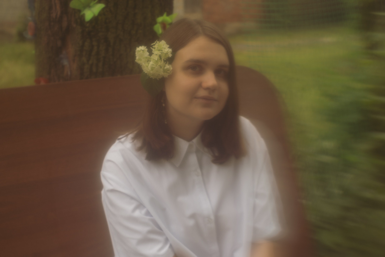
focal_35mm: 53
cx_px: 192
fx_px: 567
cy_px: 128
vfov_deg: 25.5
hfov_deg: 37.5
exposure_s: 1/125
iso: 160
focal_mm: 35
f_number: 4
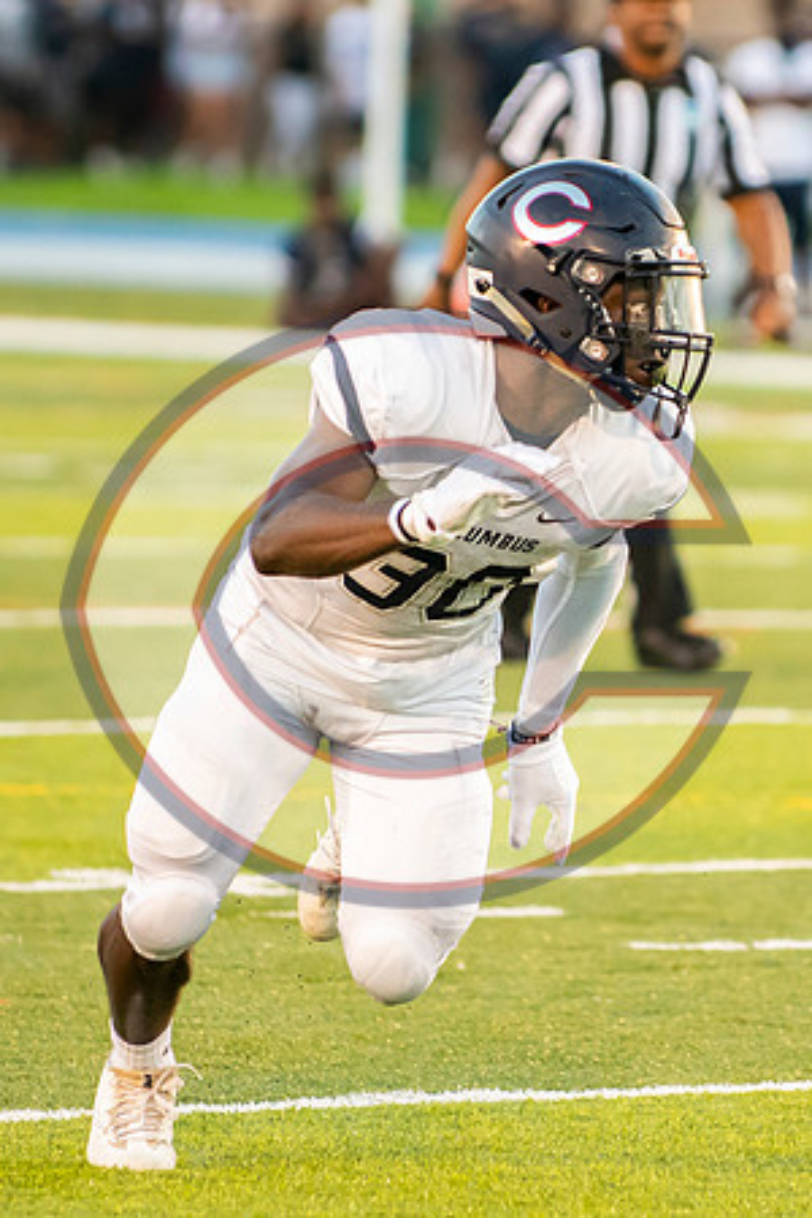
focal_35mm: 526
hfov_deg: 2.6
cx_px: 724
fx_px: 17806
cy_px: 506
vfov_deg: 3.9
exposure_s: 1/1600
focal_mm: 200
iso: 4500
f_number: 2.8
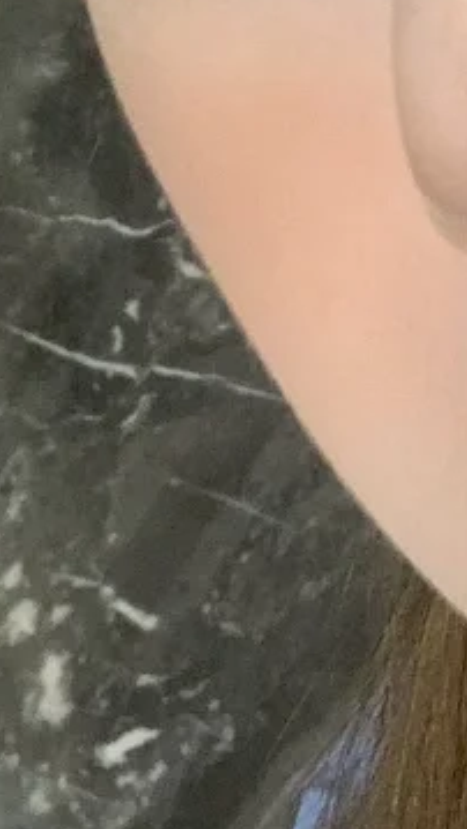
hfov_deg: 8.5
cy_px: -201
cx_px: 624
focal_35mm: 140
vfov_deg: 14.8
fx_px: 3081
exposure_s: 1/46
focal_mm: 2.87
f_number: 2.2
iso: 80
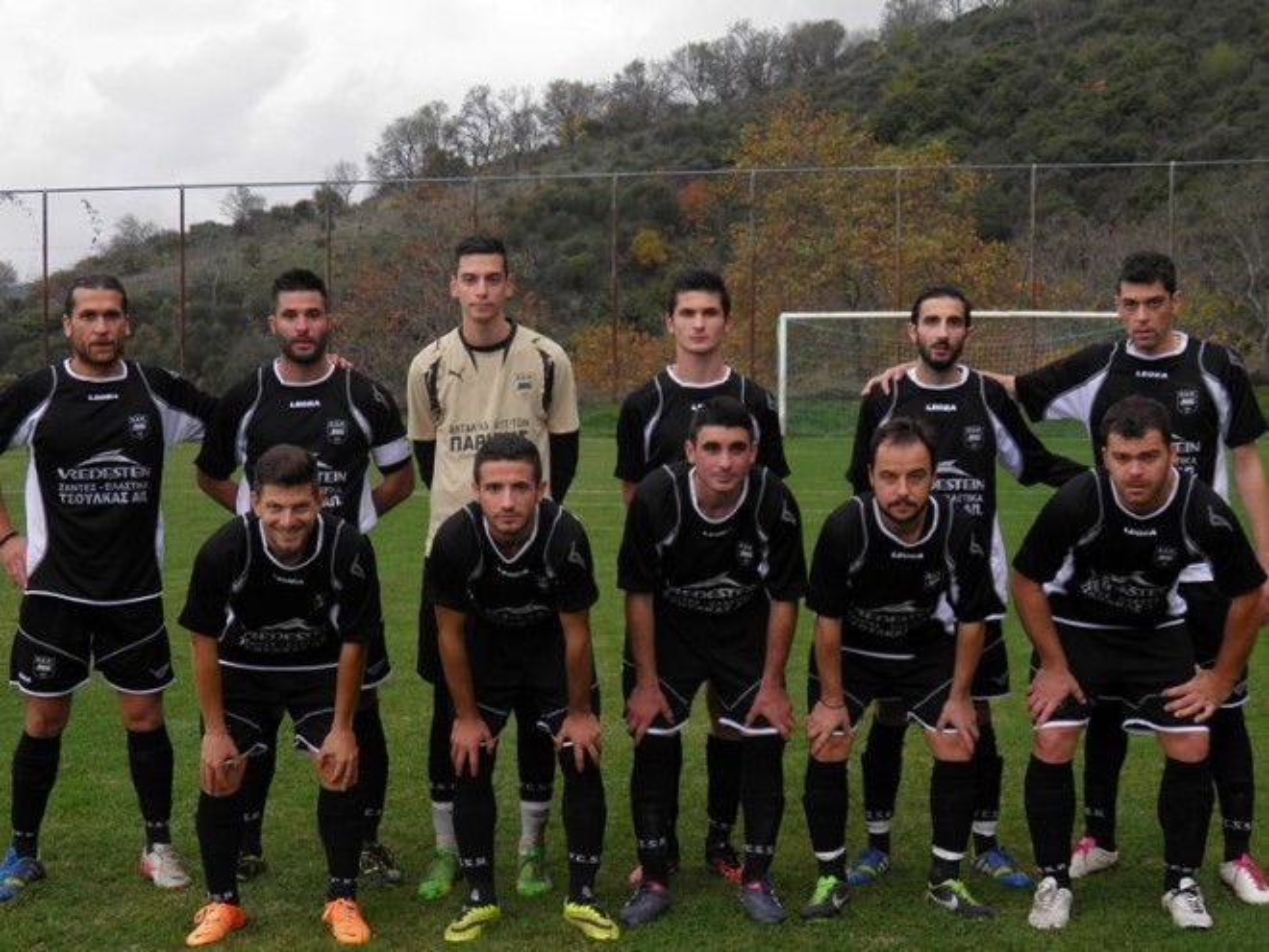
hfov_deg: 34.9
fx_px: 2016
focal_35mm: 55
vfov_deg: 26.6
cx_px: 634
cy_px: 476
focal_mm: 10
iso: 50
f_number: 3.6
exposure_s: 1/80
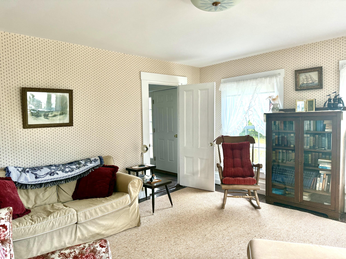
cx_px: 173
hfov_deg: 71.6
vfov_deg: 56.8
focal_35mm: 24
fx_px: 240
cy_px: 130
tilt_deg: -2.2
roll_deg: +1.1
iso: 160
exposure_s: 1/135
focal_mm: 6.76
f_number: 1.78
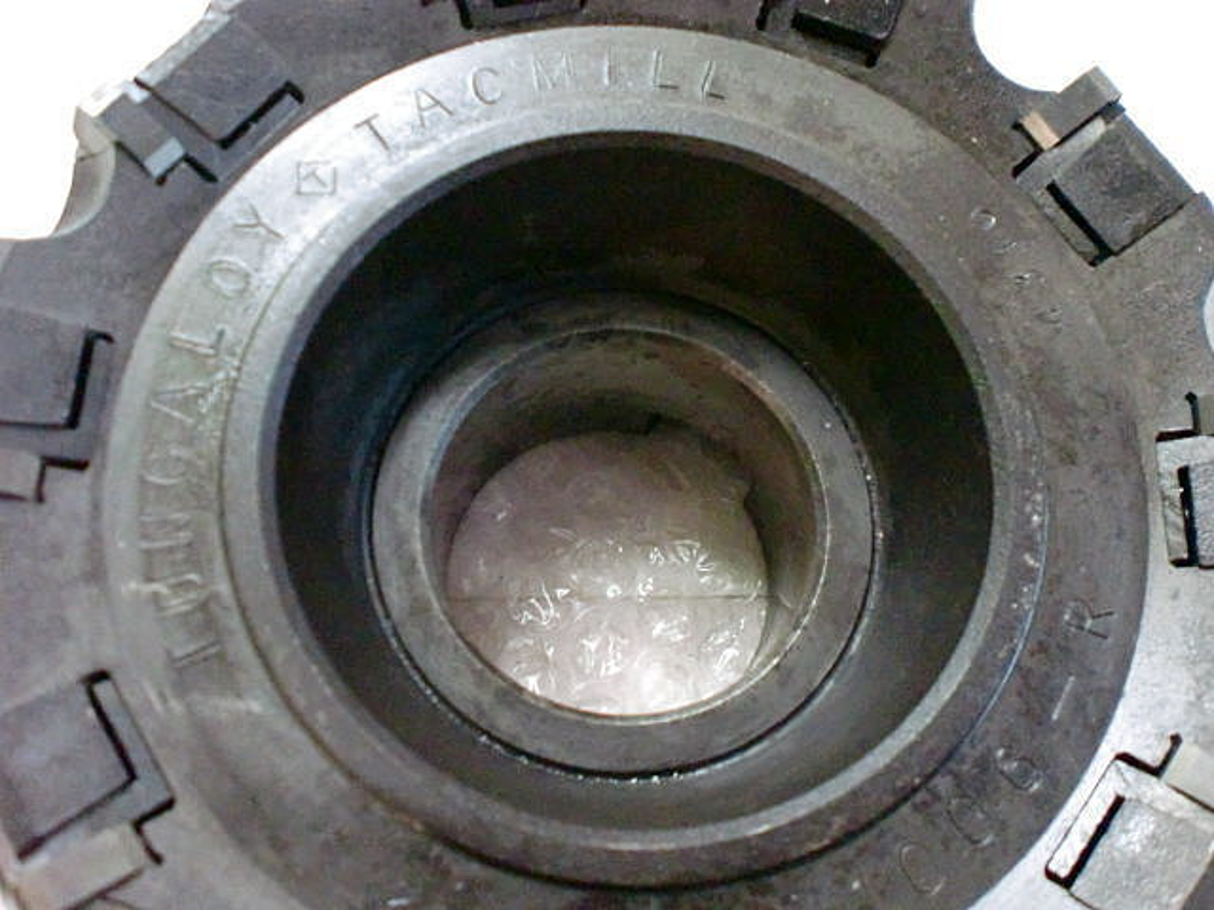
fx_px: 1227
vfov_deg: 40.7
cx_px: 607
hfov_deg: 52.6
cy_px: 455
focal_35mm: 35
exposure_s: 1/60
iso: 1250
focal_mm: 6.3
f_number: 3.1
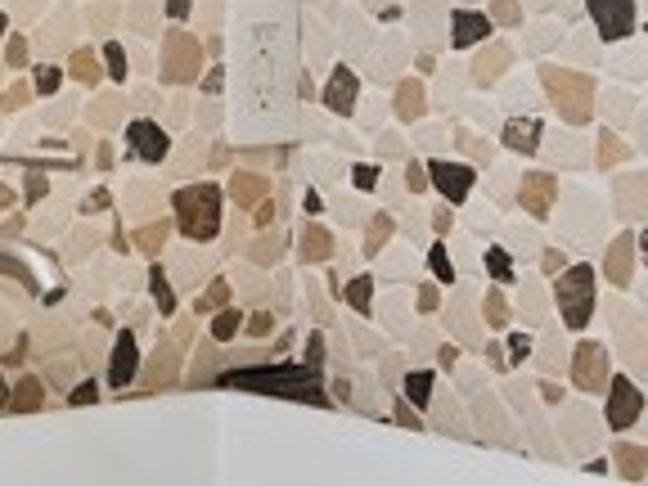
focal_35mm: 116
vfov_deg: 12.4
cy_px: -142
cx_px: -126
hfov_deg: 16.3
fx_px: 2171
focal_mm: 17
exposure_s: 1/500
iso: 400
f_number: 5.6
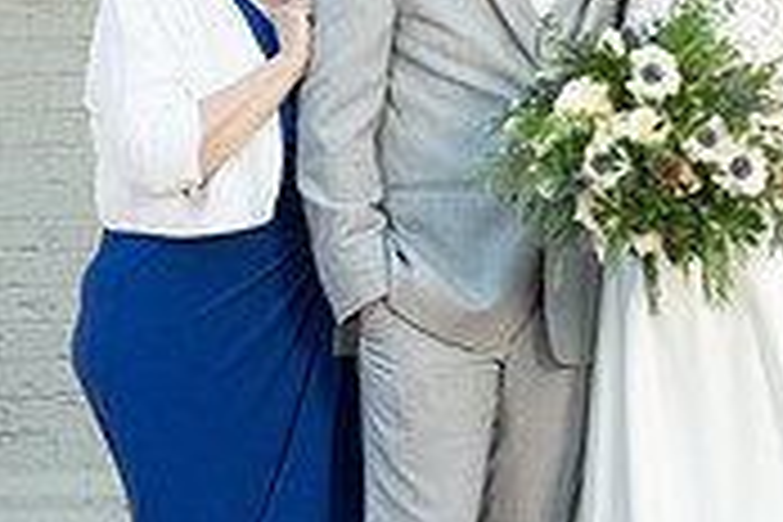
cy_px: 158
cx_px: 605
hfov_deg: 8.5
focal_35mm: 243
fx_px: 5285
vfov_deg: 5.7
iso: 4000
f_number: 4
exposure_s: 1/100
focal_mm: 70
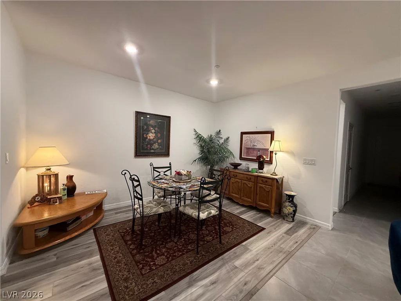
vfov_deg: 85.7
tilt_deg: -1.3
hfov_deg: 102.1
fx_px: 162
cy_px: 150
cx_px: 200
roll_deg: -2.3
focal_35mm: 14
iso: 640
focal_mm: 2.22
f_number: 2.2
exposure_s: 1/120
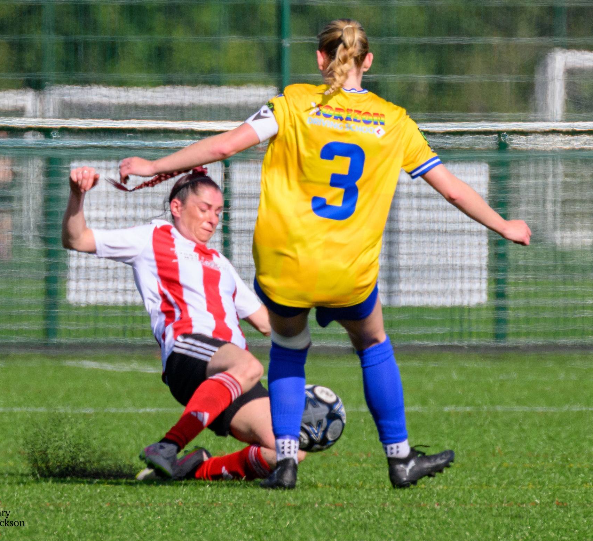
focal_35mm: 1150
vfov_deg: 1.5
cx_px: 238
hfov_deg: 1.6
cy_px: 137
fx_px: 21336
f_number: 5.6
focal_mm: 400
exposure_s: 1/2000
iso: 400
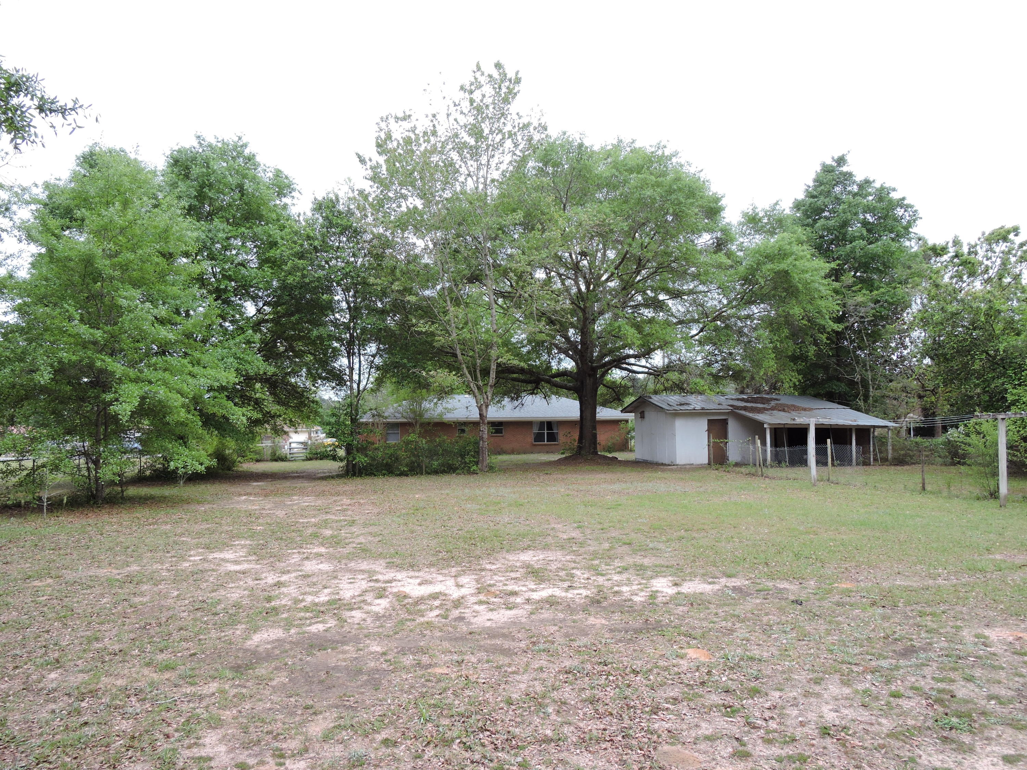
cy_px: 385
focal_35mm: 24
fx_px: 712
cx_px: 514
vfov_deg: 56.8
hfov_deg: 71.6
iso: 100
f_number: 3.3
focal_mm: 4.3
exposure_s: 1/100
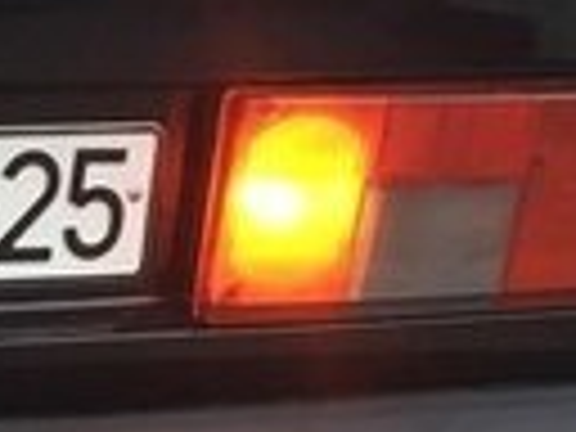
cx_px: -490
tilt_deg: -13.0
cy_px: 416
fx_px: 2479
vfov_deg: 9.9
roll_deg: -2.0
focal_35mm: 149
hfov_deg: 12.1
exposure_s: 1/33
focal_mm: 4.15
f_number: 2.2
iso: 80
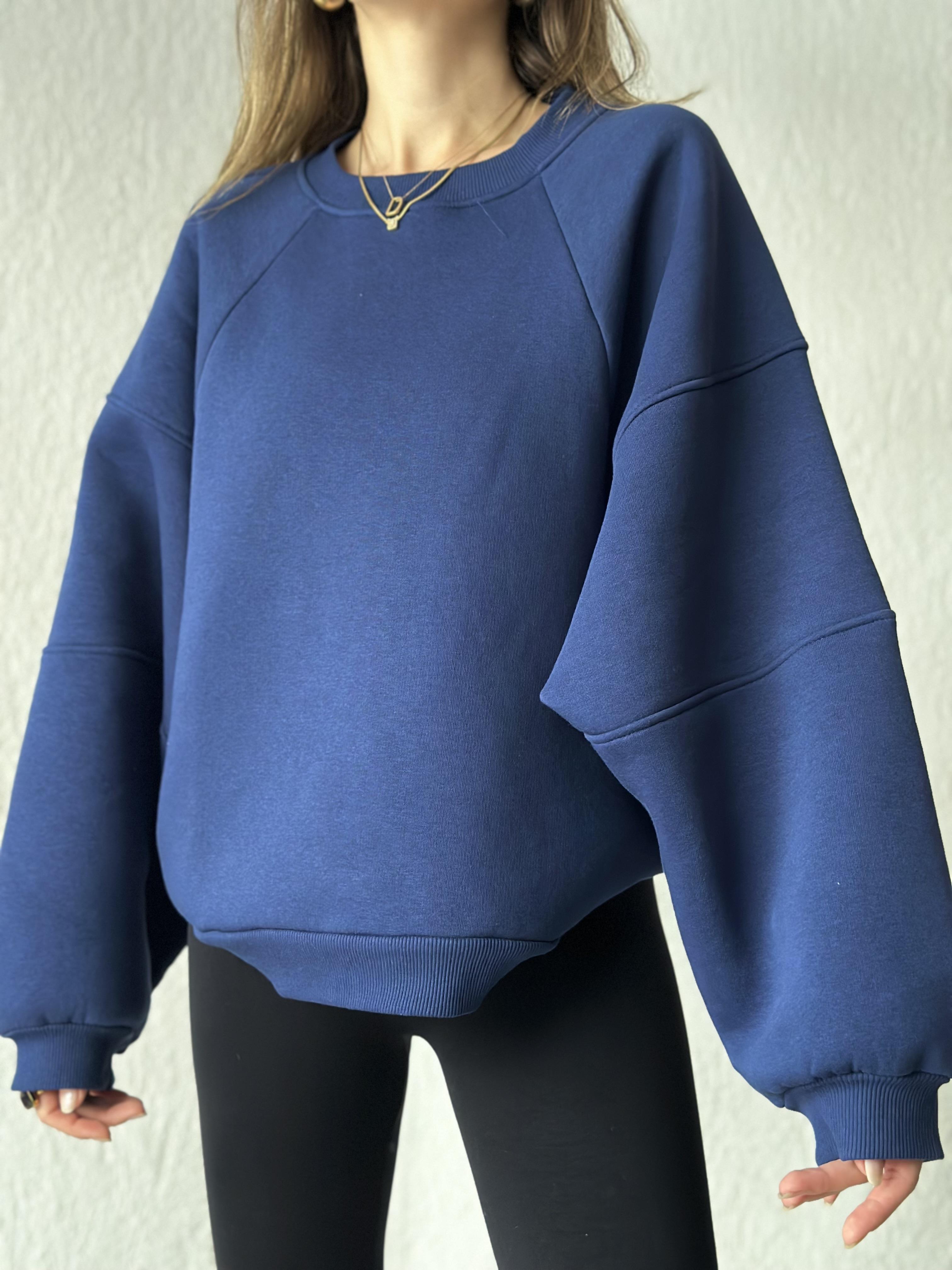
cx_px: 476
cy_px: 635
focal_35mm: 48
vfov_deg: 39.7
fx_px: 1760
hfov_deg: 30.3
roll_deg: -0.8
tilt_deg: +4.0
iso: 500
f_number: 1.78
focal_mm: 6.86
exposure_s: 1/40
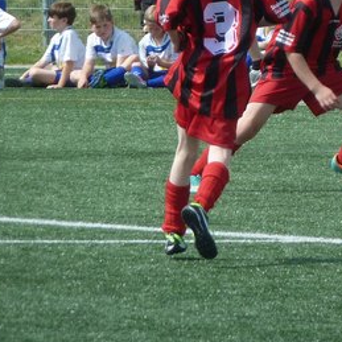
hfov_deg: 2.4
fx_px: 8026
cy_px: 13
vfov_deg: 2.4
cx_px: 337
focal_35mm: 718
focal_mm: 49.2
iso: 160
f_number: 4.9
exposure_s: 1/500
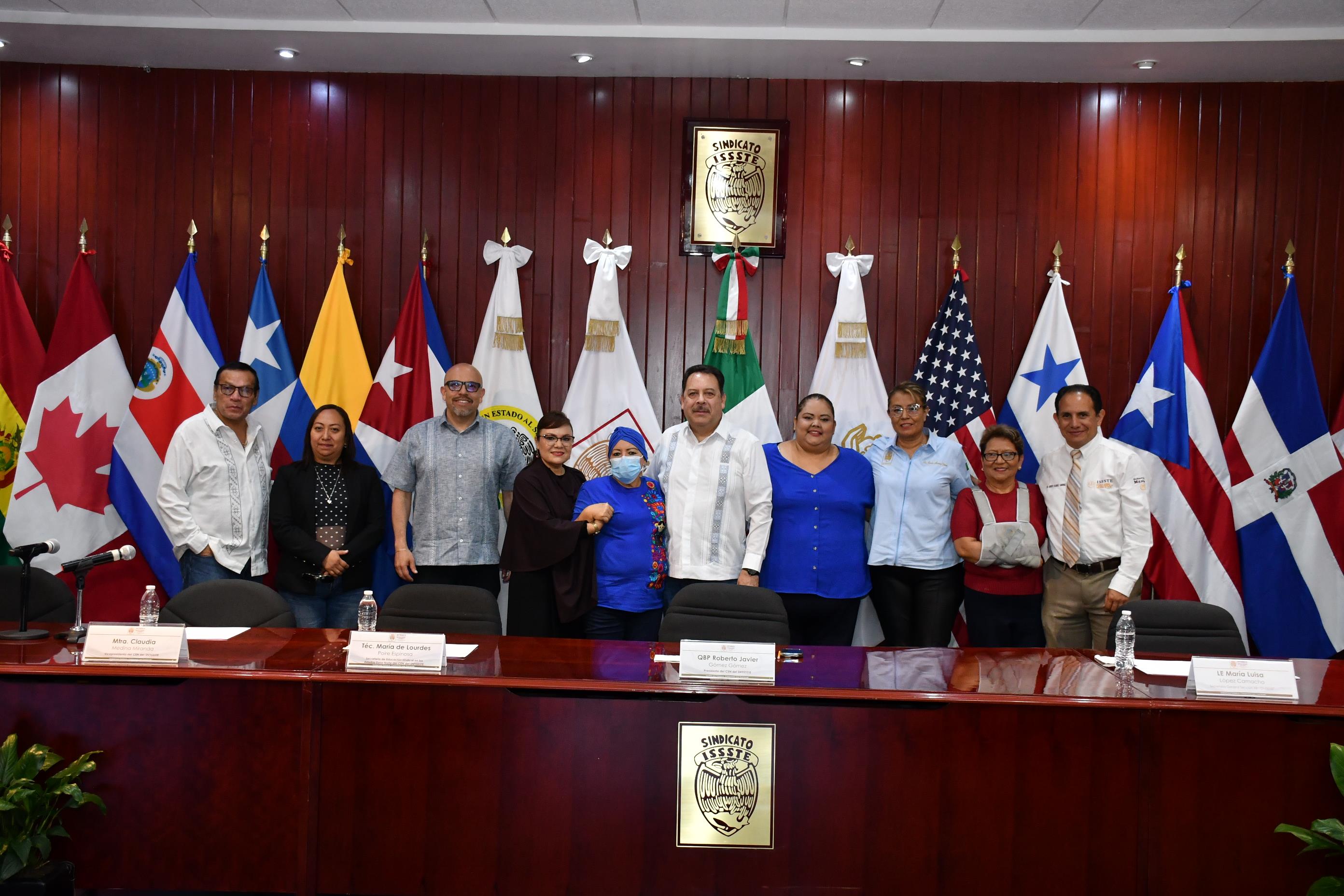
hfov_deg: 49.6
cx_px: 672
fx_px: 1456
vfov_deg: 34.2
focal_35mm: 39
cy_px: 448
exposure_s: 1/100
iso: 1250
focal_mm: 26
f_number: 5.6
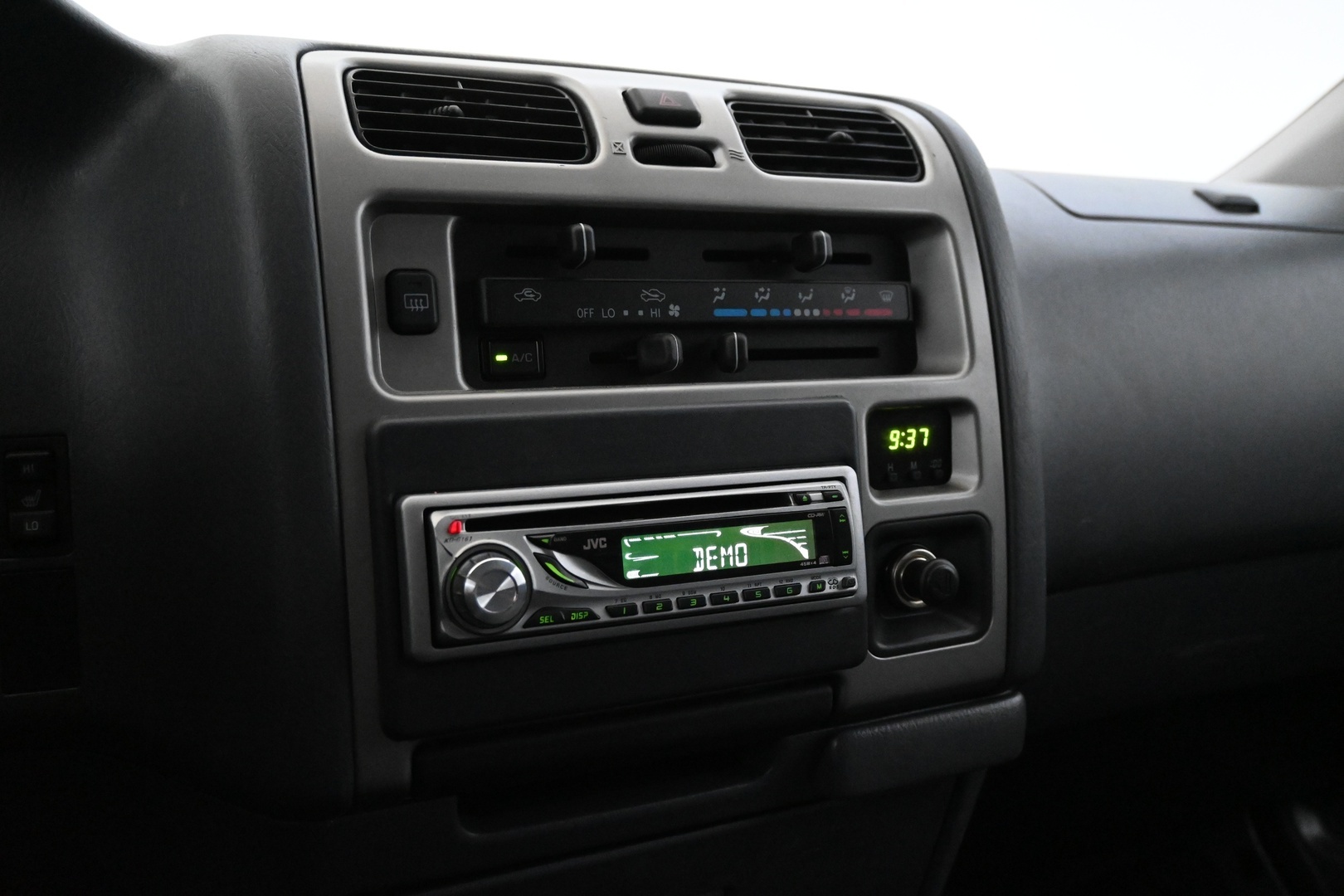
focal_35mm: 32
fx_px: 1204
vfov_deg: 40.8
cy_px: 448
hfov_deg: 58.3
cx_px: 672
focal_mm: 21.5
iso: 6400
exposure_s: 1/60
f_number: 4
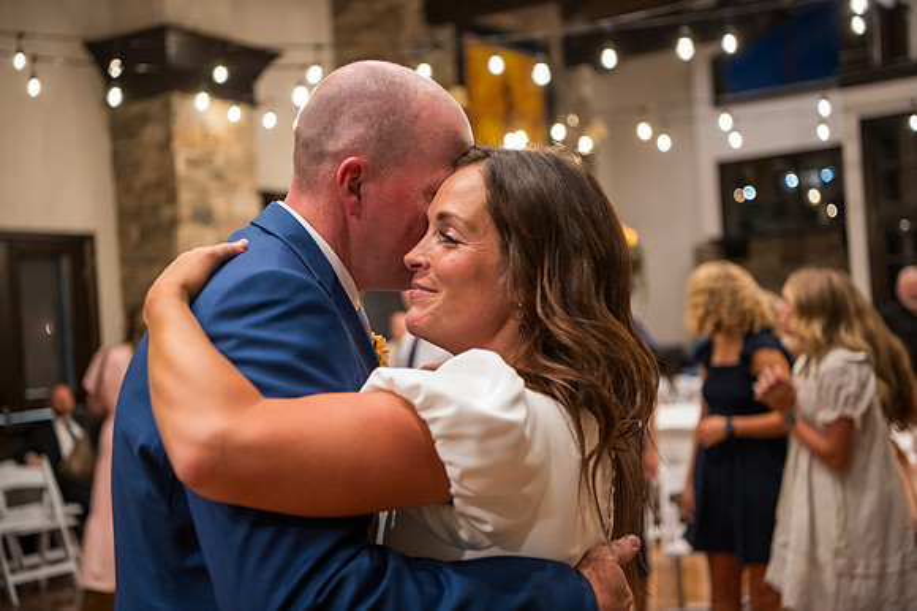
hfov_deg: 41.1
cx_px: 458
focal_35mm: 48
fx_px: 1222
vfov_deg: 28.0
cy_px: 306
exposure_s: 1/80
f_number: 2.8
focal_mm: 48
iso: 6400
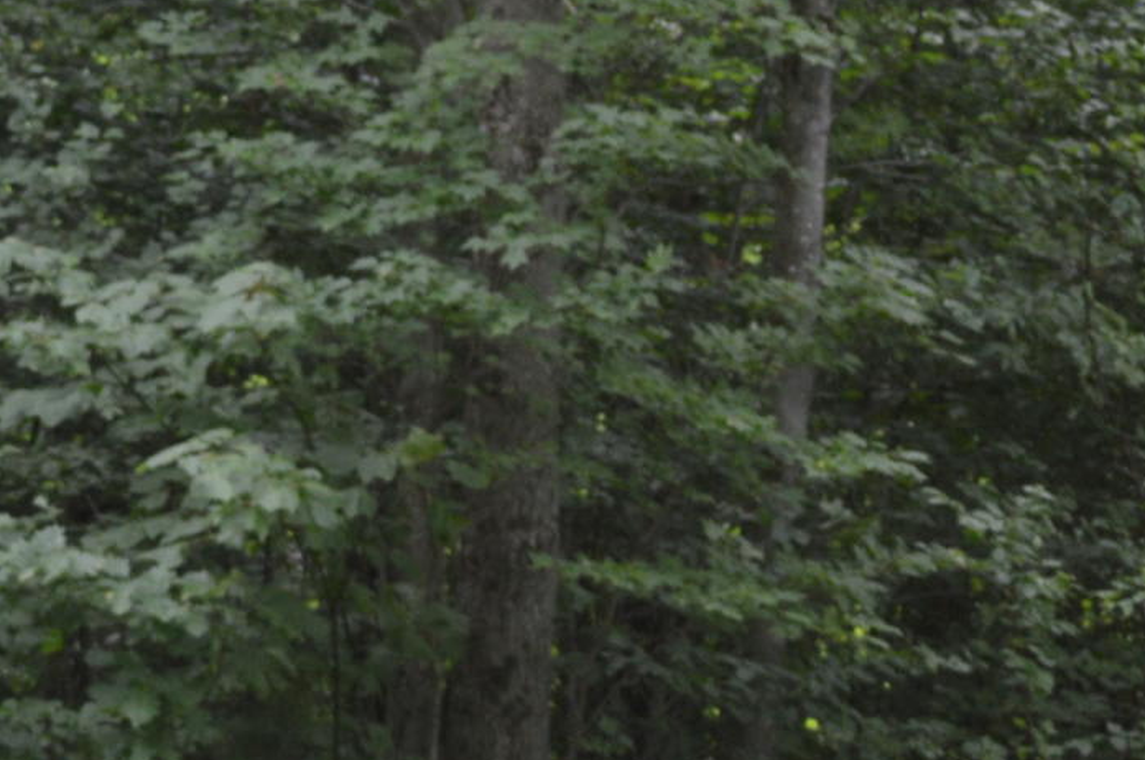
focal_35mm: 207
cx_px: 1255
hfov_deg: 9.8
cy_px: 1002
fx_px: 6575
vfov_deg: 6.6
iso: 400
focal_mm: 32
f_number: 5
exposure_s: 1/100
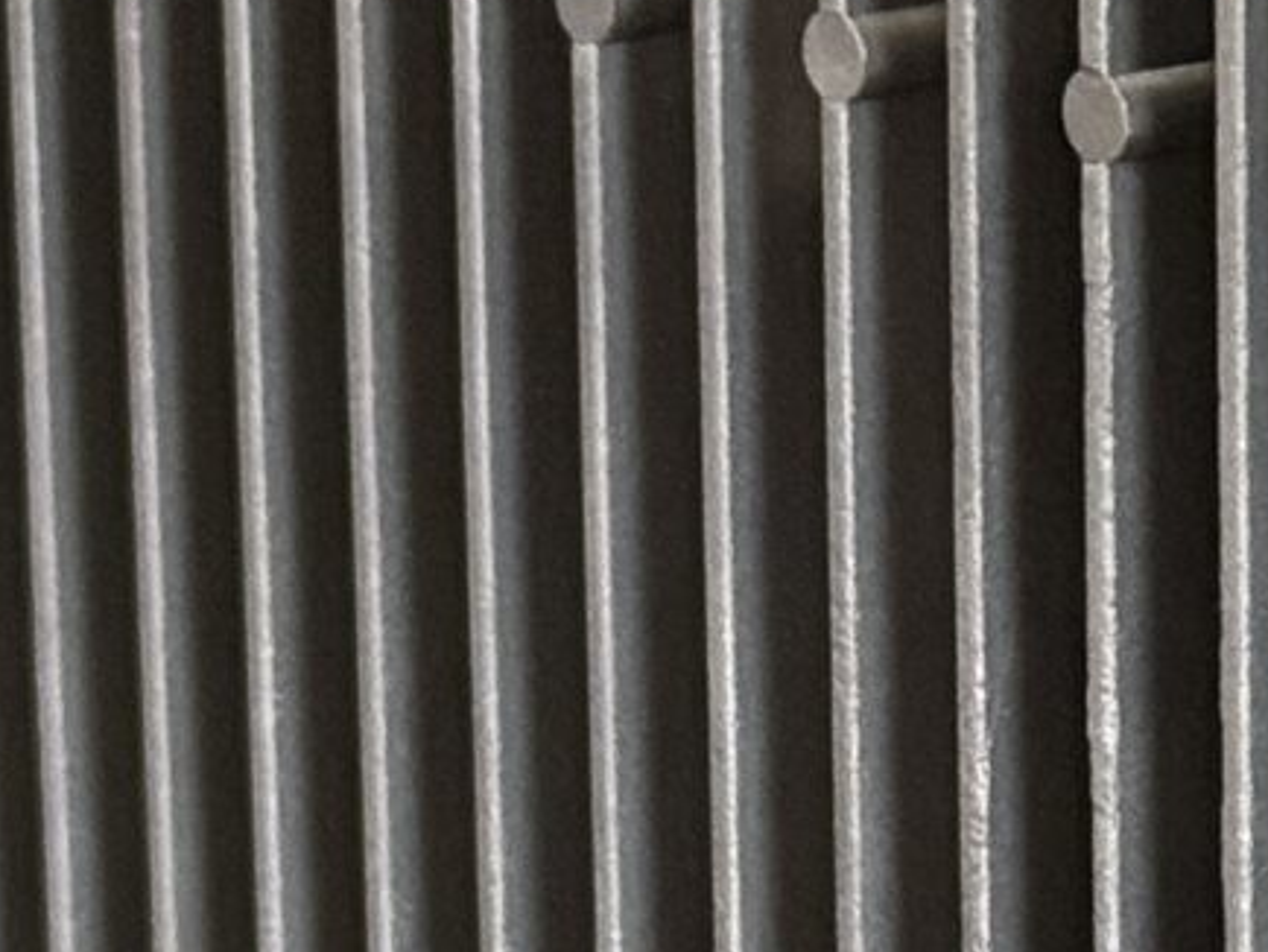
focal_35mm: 283
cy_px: 984
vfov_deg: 5.2
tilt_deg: -15.2
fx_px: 10372
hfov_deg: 7.0
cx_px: 1090
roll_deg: -1.0
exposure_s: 1/33
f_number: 1.78
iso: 200
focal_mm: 6.76
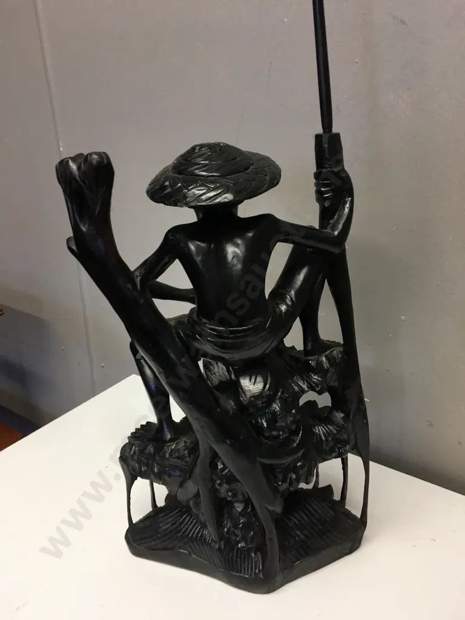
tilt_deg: -18.8
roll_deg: +0.0
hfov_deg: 48.2
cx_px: 232
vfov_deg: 61.7
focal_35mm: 29
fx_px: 519
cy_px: 310
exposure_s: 1/33
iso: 64
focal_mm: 4.15
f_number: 2.2
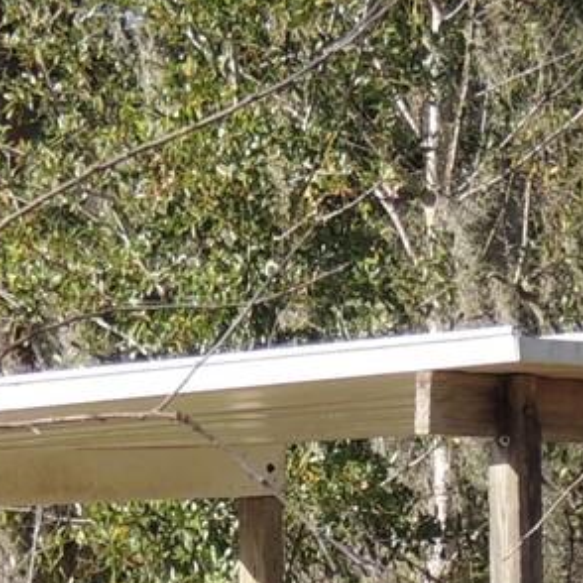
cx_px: 224
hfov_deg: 4.9
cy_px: 974
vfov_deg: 4.8
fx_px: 6879
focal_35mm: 361
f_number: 3.9
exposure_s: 1/400
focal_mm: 13.3
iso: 100
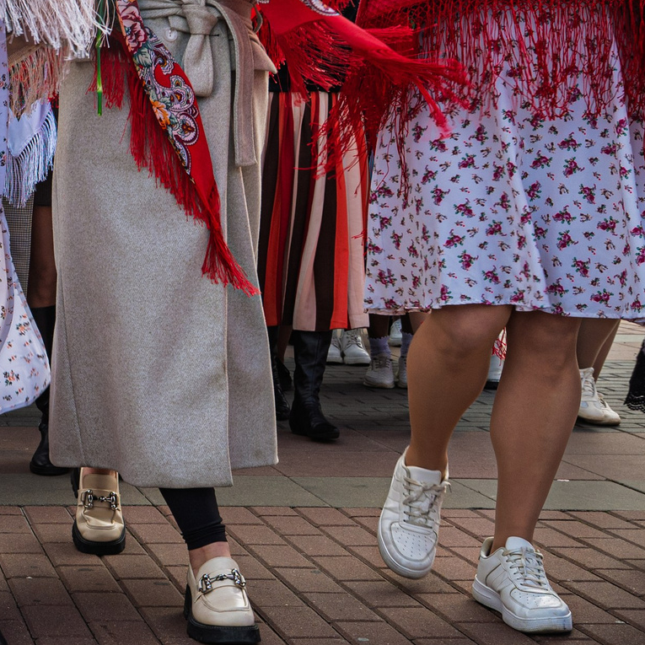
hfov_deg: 19.2
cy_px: 226
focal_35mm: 84
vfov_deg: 20.6
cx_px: -171
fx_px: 1771
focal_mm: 28
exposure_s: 1/250
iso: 160
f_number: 7.1
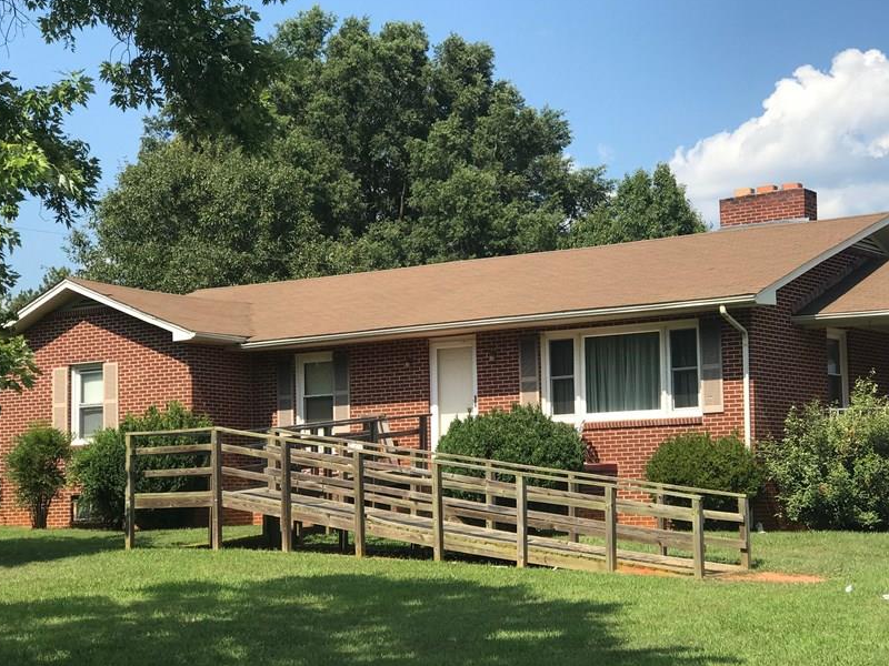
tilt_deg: +3.1
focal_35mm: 73
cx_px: 535
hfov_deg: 26.6
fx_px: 1875
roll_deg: +1.6
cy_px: 383
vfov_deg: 20.2
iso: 20
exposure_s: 1/679
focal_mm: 6.6
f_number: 2.8
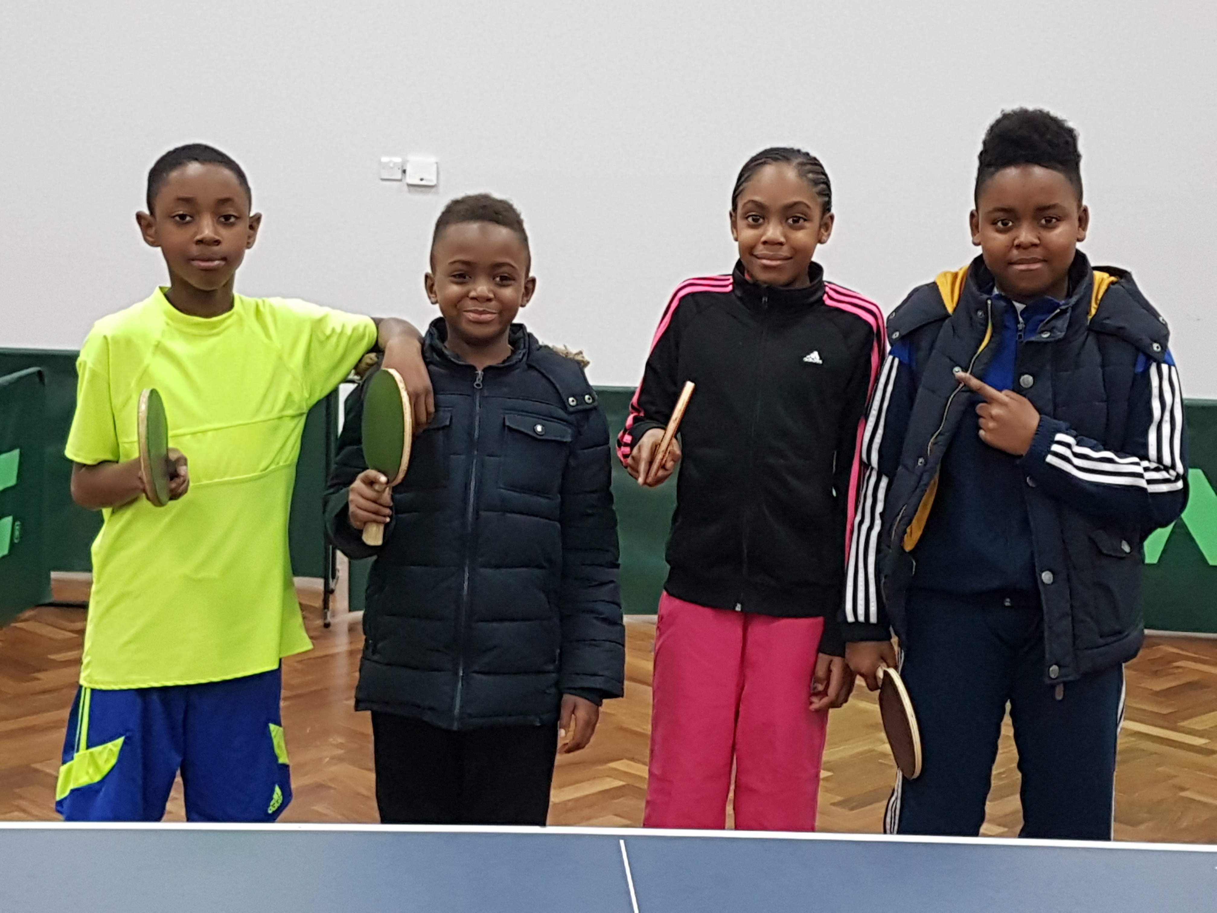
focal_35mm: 26
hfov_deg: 67.3
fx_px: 914
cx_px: 608
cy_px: 456
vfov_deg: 53.1
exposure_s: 1/25
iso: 160
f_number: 1.7
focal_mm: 4.2
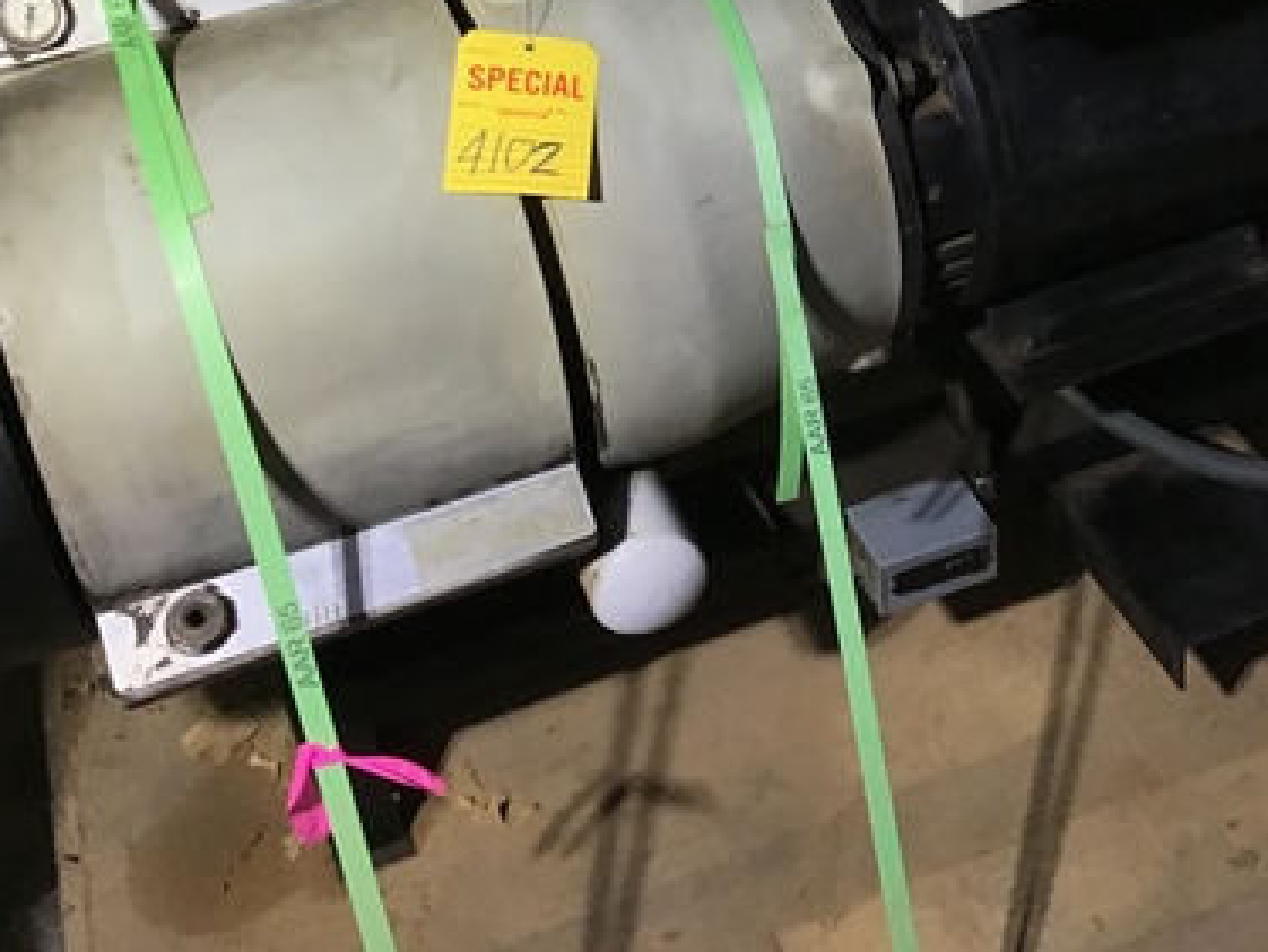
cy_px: 146
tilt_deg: -34.0
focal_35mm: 53
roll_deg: +3.2
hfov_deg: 35.5
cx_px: 919
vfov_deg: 26.8
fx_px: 1943
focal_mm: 3.3
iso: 32
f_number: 2.4
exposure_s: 1/30
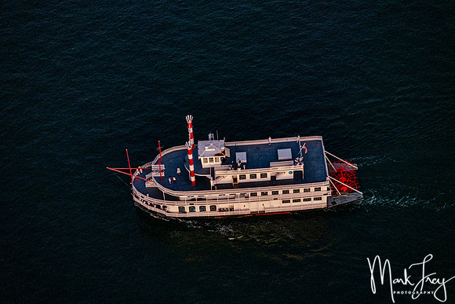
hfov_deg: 27.1
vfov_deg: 18.2
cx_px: 228
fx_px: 945
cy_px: 152
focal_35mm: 75
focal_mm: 72
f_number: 2.8
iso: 8000
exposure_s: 1/1000
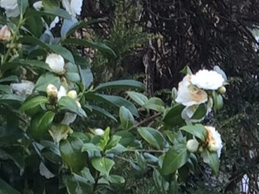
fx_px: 1563
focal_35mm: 209
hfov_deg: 9.0
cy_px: 374
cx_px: 480
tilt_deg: +2.9
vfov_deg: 6.9
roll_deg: +0.4
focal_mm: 4.15
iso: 32
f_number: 2.2
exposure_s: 1/169
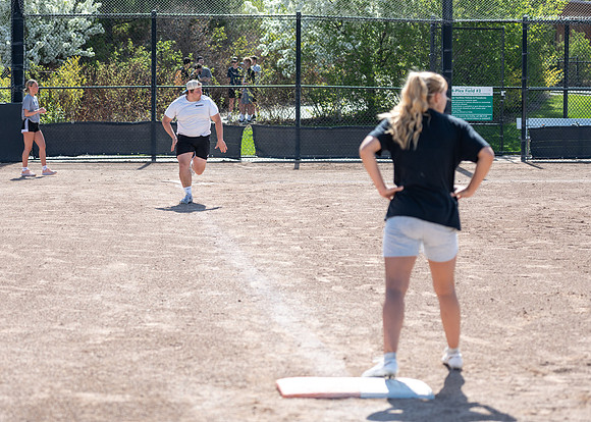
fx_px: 1554
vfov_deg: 15.4
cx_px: 277
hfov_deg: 21.5
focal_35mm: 93
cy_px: 156
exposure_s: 1/1250
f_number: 2.8
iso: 100
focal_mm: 70
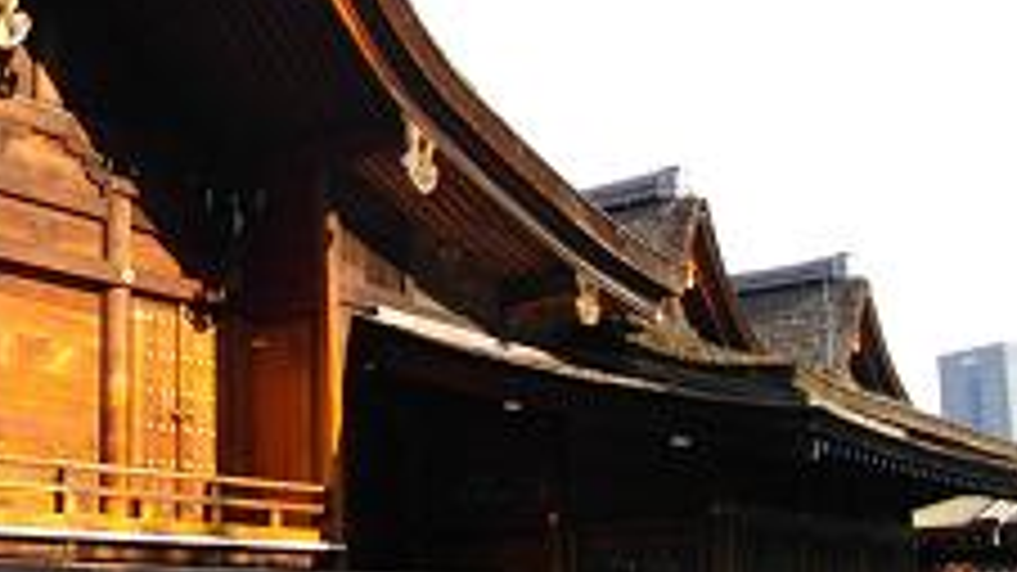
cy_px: 270
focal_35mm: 60
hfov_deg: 33.8
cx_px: 191
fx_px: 1618
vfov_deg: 20.0
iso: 100
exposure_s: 1/400
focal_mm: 5.7
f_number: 2.9
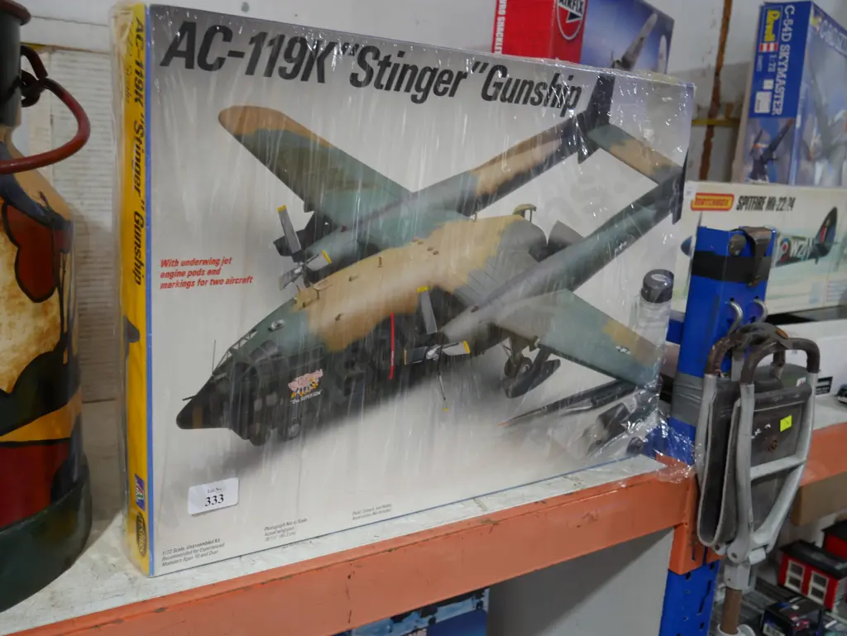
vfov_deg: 46.8
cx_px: 424
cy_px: 318
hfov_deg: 59.9
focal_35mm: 30
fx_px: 734
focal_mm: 15
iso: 500
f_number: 3.6
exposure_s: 1/60
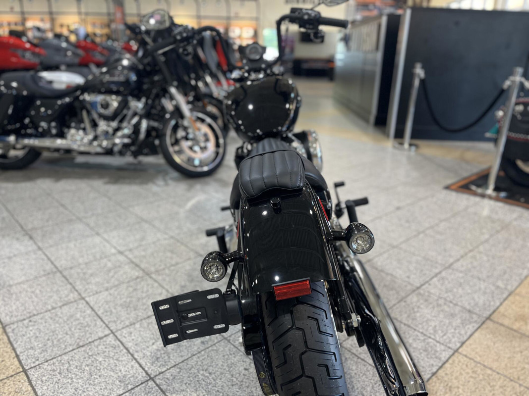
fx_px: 397
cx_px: 264
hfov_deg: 67.3
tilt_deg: -20.0
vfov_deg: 53.1
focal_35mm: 26
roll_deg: -1.7
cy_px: 198
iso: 100
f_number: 1.6
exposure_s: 1/60
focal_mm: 5.1
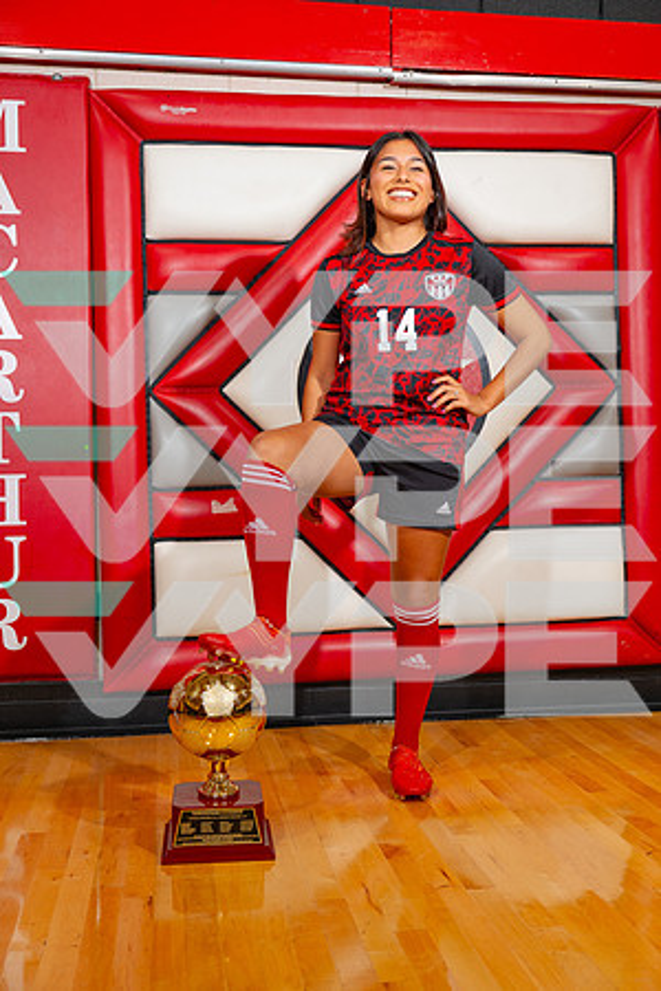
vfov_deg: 50.7
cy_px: 496
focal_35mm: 38
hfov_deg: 35.1
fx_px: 1047
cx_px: 330
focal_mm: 38
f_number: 4
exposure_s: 1/250
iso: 1000
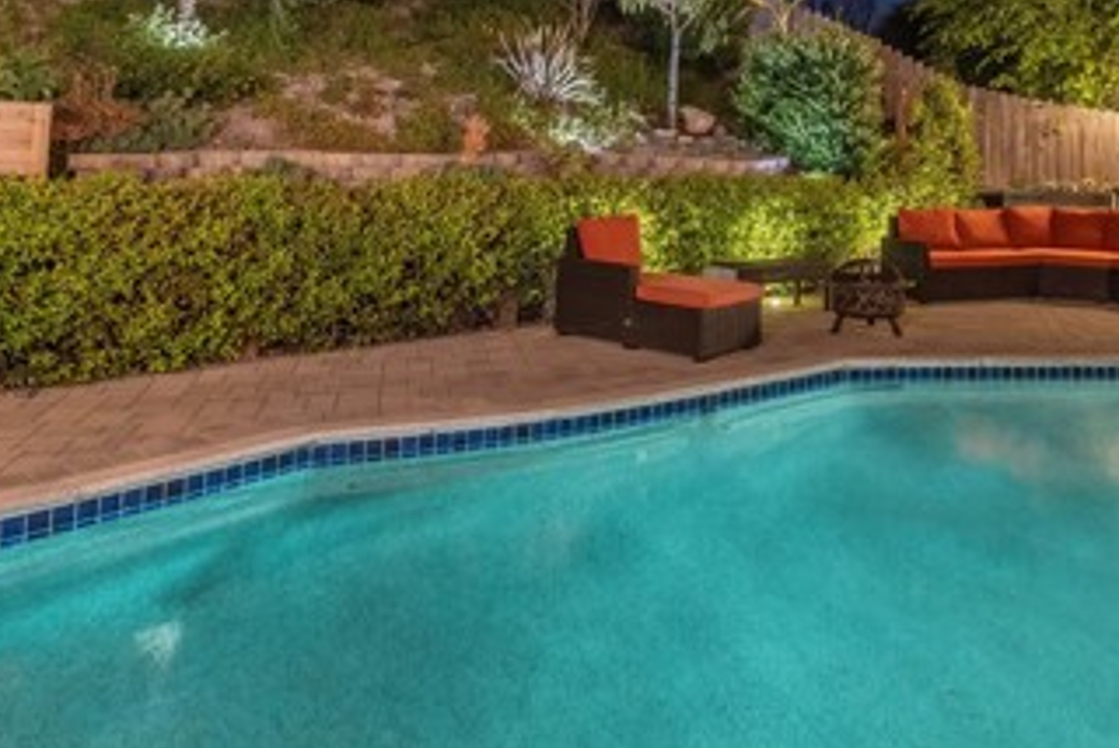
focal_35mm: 28
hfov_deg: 64.8
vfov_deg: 43.4
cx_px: 675
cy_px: 110
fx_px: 871
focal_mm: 14
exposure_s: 1/1.67
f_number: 6.3
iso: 1250
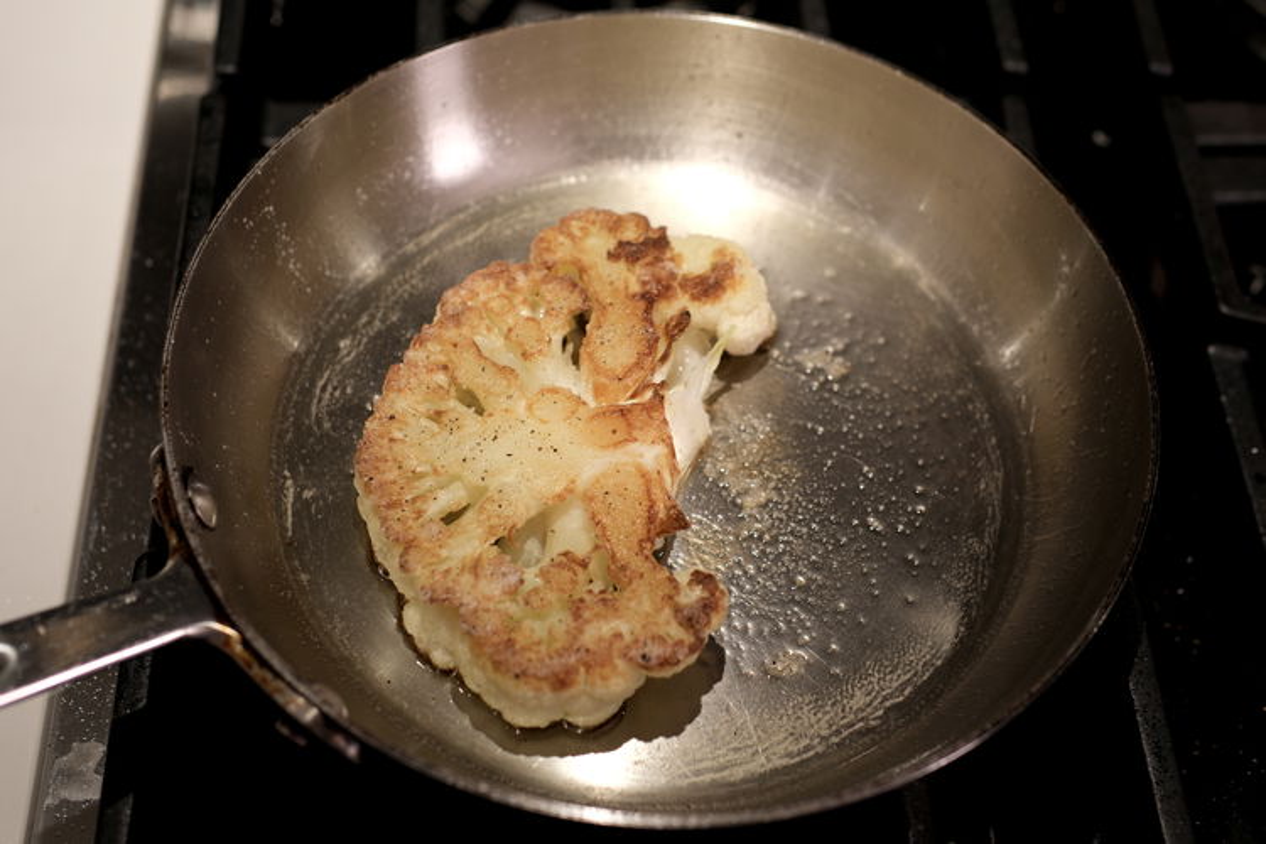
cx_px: 633
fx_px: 1582
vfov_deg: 29.9
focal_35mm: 45
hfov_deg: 43.6
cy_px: 422
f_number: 2.8
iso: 160
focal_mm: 30
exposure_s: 1/42
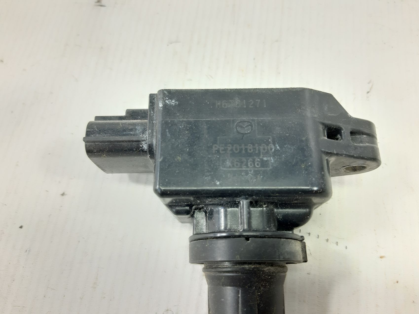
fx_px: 327
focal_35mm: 27
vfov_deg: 51.3
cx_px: 210
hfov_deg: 65.3
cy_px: 157
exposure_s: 1/50
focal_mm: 3.93
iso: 160
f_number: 1.7
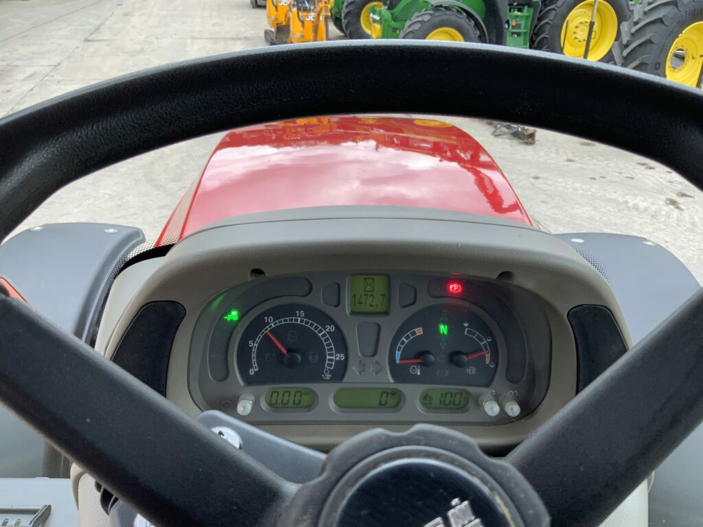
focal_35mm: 29
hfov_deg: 61.7
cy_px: 264
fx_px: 589
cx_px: 352
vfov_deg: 48.2
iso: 16
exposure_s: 1/198
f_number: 1.8
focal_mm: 3
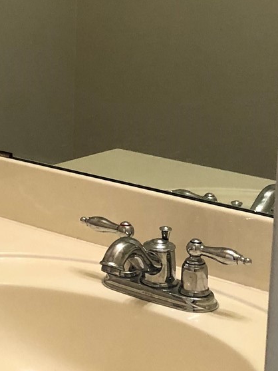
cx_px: -204
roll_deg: +0.6
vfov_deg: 19.0
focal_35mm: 103
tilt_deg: -10.7
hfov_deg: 13.1
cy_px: 103
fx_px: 1102
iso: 40
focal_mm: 4
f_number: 1.8
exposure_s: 1/24
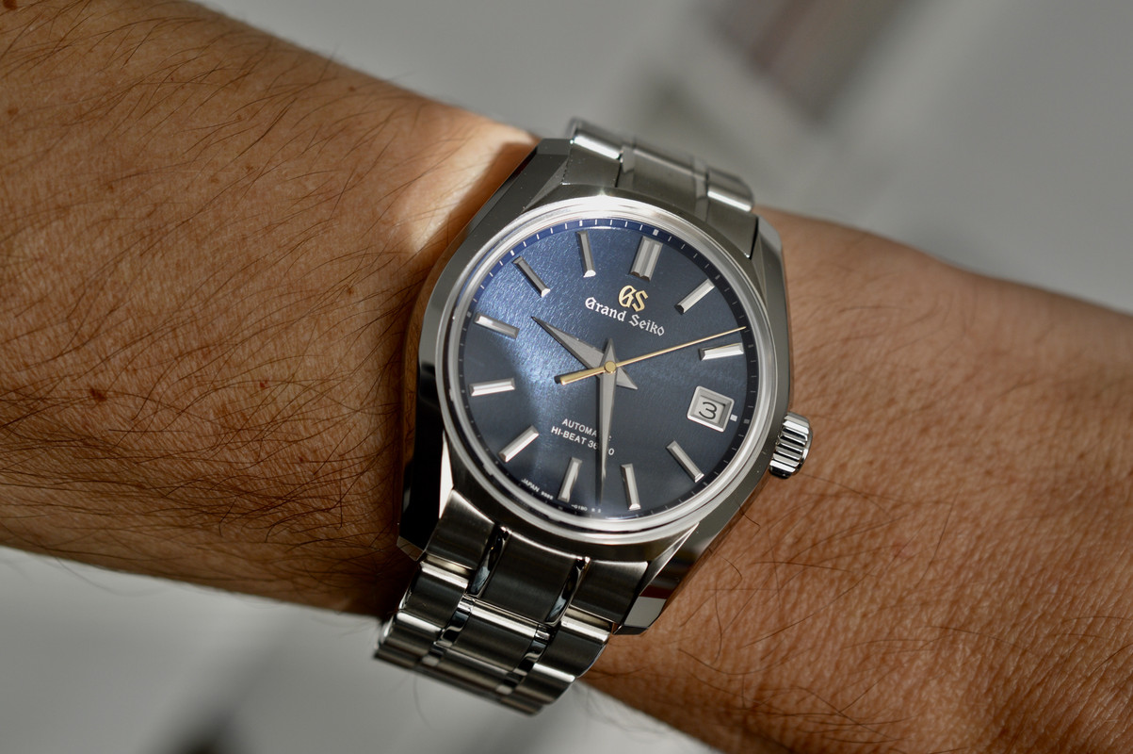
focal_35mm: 60
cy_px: 377
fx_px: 1887
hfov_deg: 33.4
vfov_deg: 22.6
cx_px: 566
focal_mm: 40
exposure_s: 1/125
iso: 220
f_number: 5.6
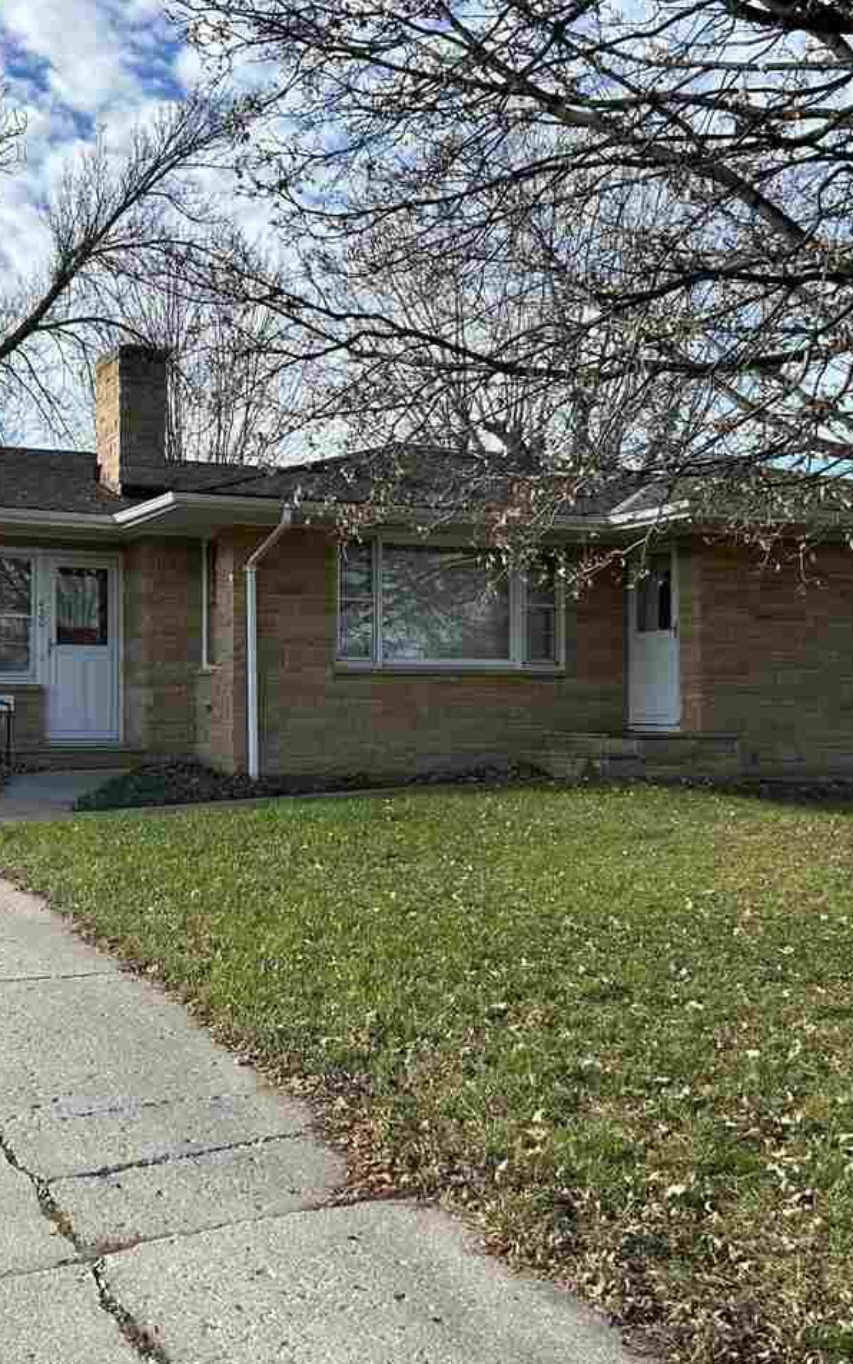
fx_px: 1376
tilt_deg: +1.3
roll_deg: -0.2
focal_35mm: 37
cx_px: 256
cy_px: 684
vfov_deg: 52.7
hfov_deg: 34.0
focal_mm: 5.7
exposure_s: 1/1724
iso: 50
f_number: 1.5
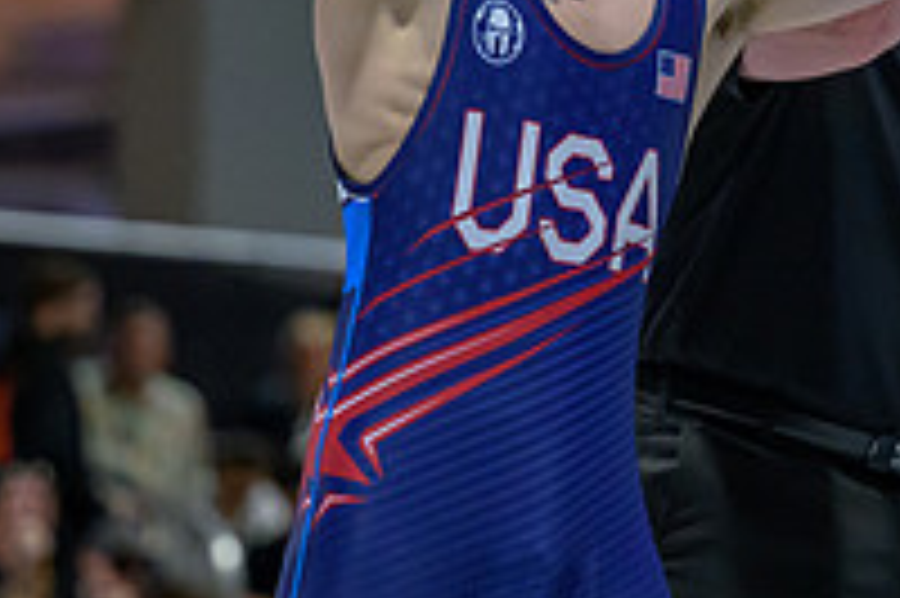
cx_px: 770
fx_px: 10316
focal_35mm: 413
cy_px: 97
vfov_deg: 3.3
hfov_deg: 5.0
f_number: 2.8
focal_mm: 120
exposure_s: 1/640
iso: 7200
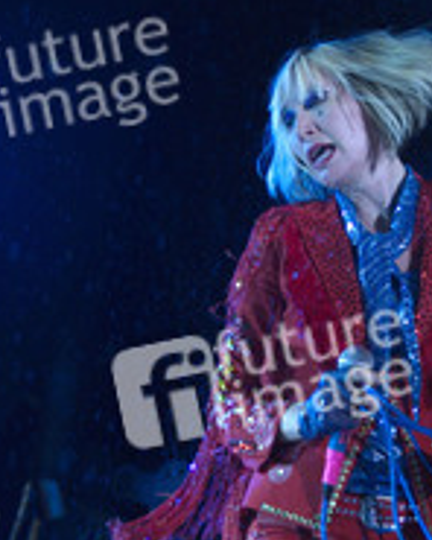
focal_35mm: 81
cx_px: 349
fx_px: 1295
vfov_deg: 22.7
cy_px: 525
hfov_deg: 18.8
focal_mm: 40
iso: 1600
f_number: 2.8
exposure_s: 1/320
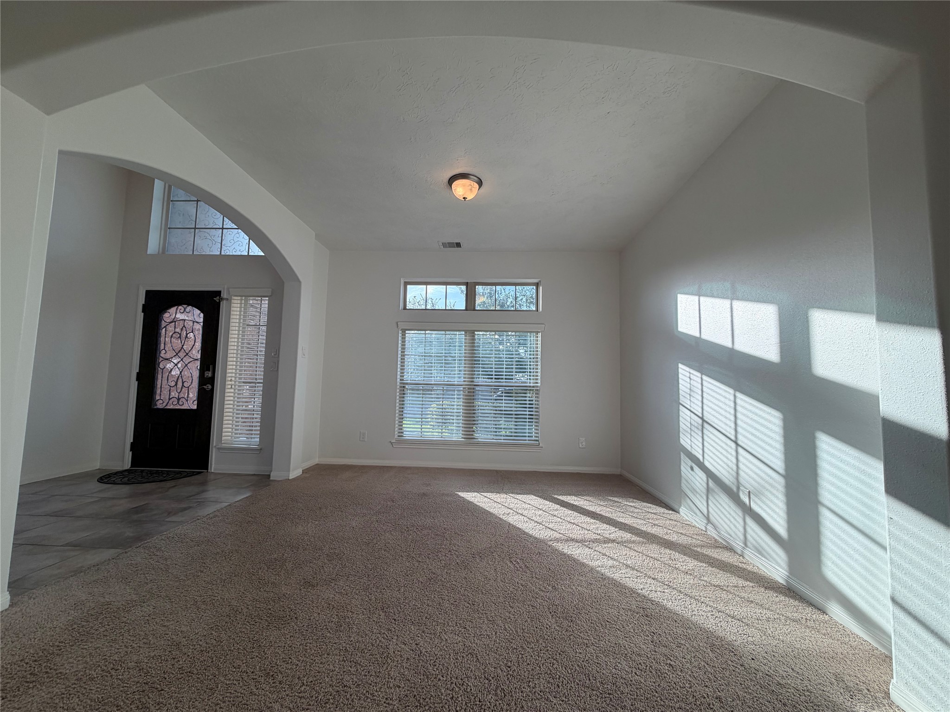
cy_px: 356
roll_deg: -0.6
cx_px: 475
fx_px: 384
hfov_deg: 102.1
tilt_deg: +6.1
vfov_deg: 85.7
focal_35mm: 14
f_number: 2.2
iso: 40
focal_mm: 2.22
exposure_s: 1/223
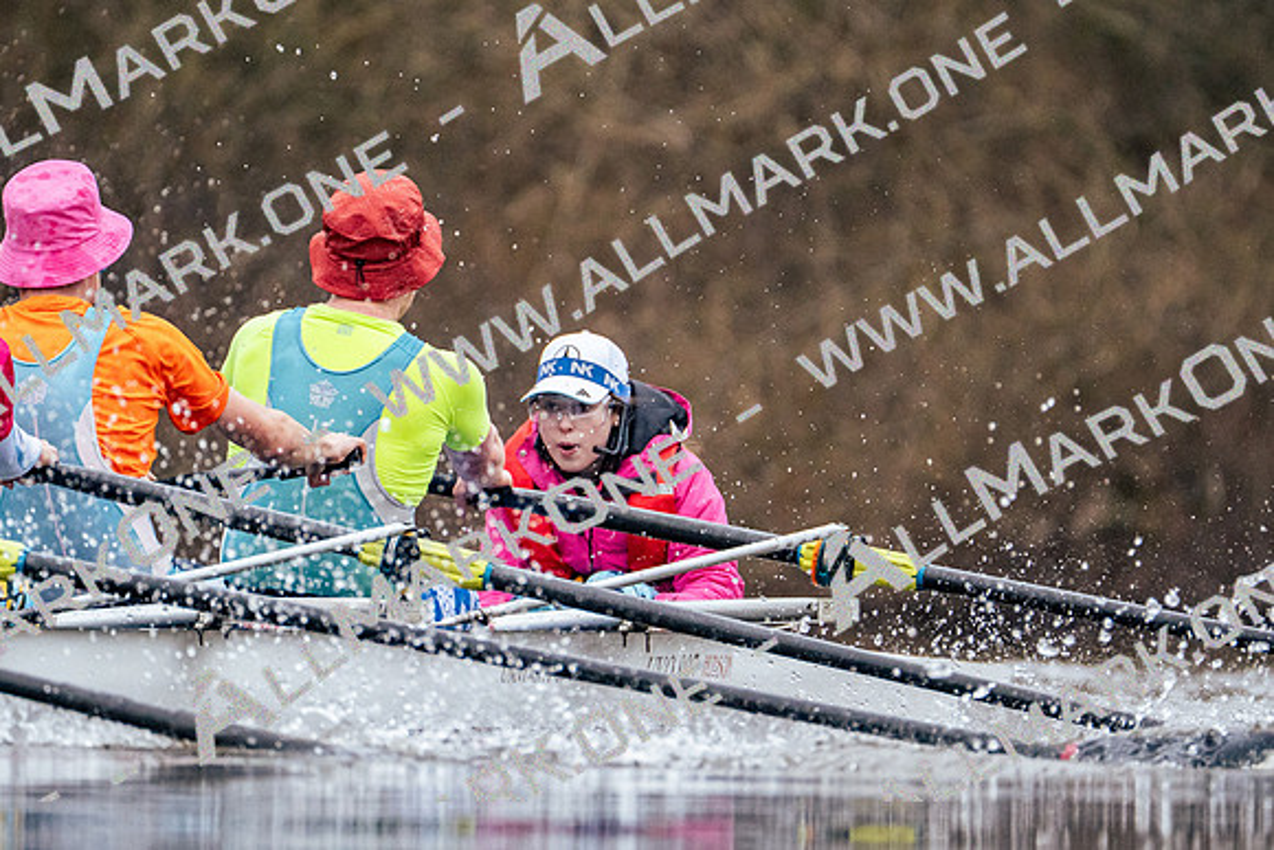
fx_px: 31856
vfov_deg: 1.5
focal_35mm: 900
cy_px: 425
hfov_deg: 2.3
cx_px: 637
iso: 4000
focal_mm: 600
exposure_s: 1/2000
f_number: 6.3
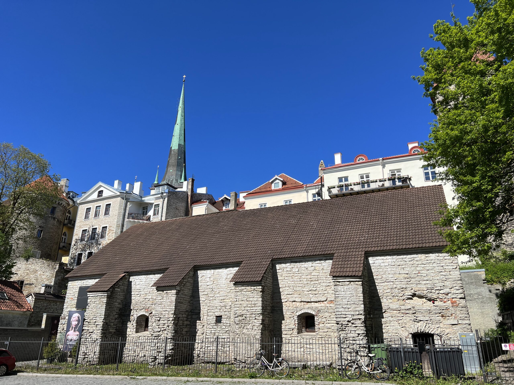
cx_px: 257
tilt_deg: +21.4
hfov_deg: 67.3
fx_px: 386
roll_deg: -0.3
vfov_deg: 53.1
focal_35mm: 26
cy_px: 192
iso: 50
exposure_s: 1/4630
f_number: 1.5
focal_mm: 5.7
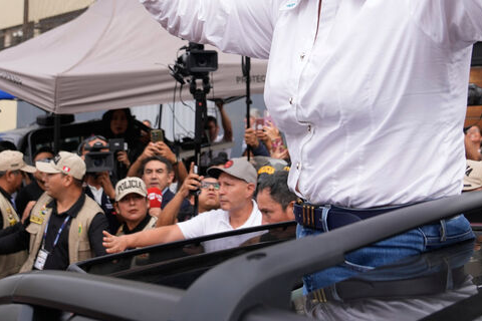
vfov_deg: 26.3
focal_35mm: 49
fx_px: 656
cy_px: 15
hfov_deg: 40.3
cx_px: 257
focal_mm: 24
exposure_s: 1/2000
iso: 400
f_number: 3.5
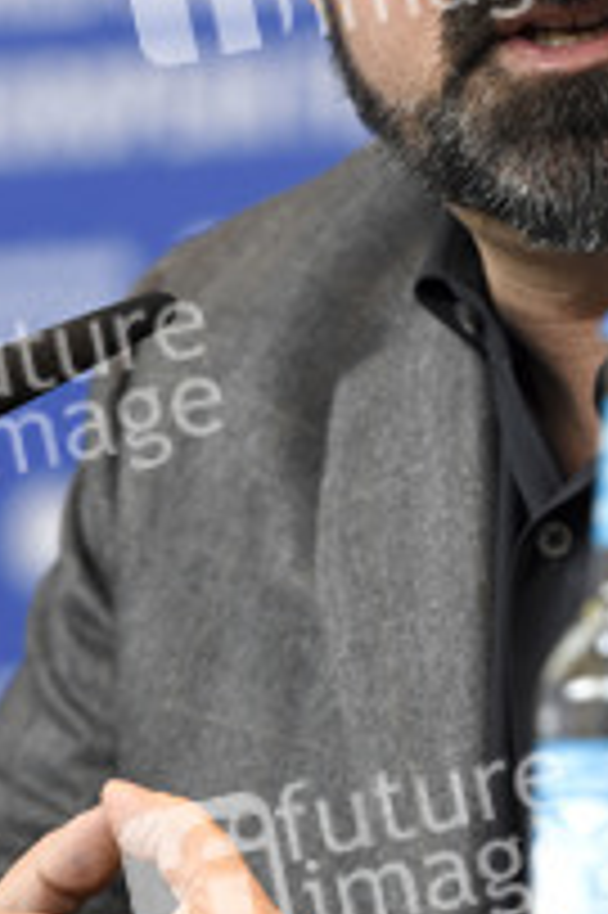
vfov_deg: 3.9
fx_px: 13525
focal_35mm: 533
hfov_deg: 2.6
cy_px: 185
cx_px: 482
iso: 1250
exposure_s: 1/400
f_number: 3.5
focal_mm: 180
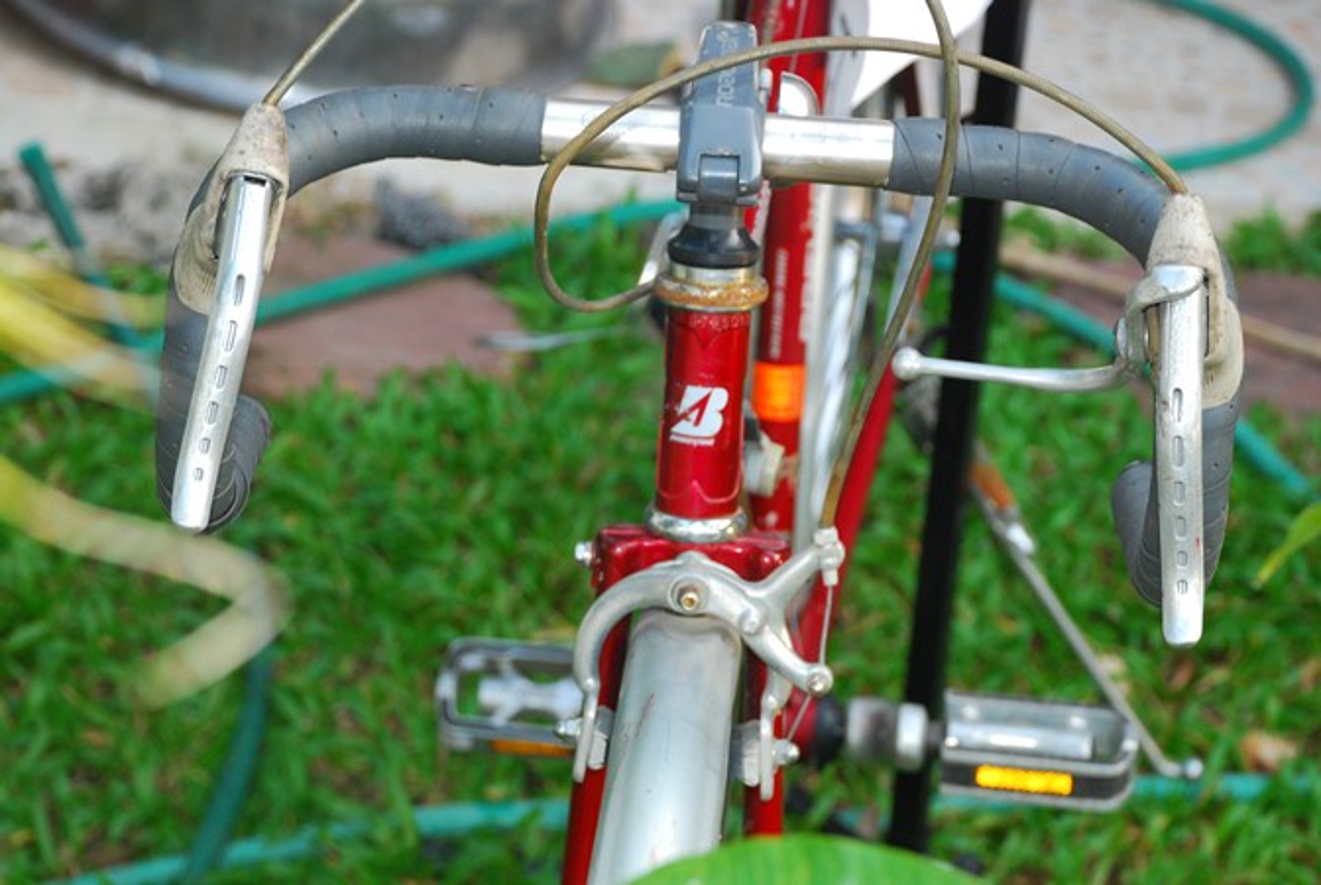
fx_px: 3858
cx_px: 660
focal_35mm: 105
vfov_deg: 13.1
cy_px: 442
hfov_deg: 19.4
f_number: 7.1
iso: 400
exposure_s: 1/60
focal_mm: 70
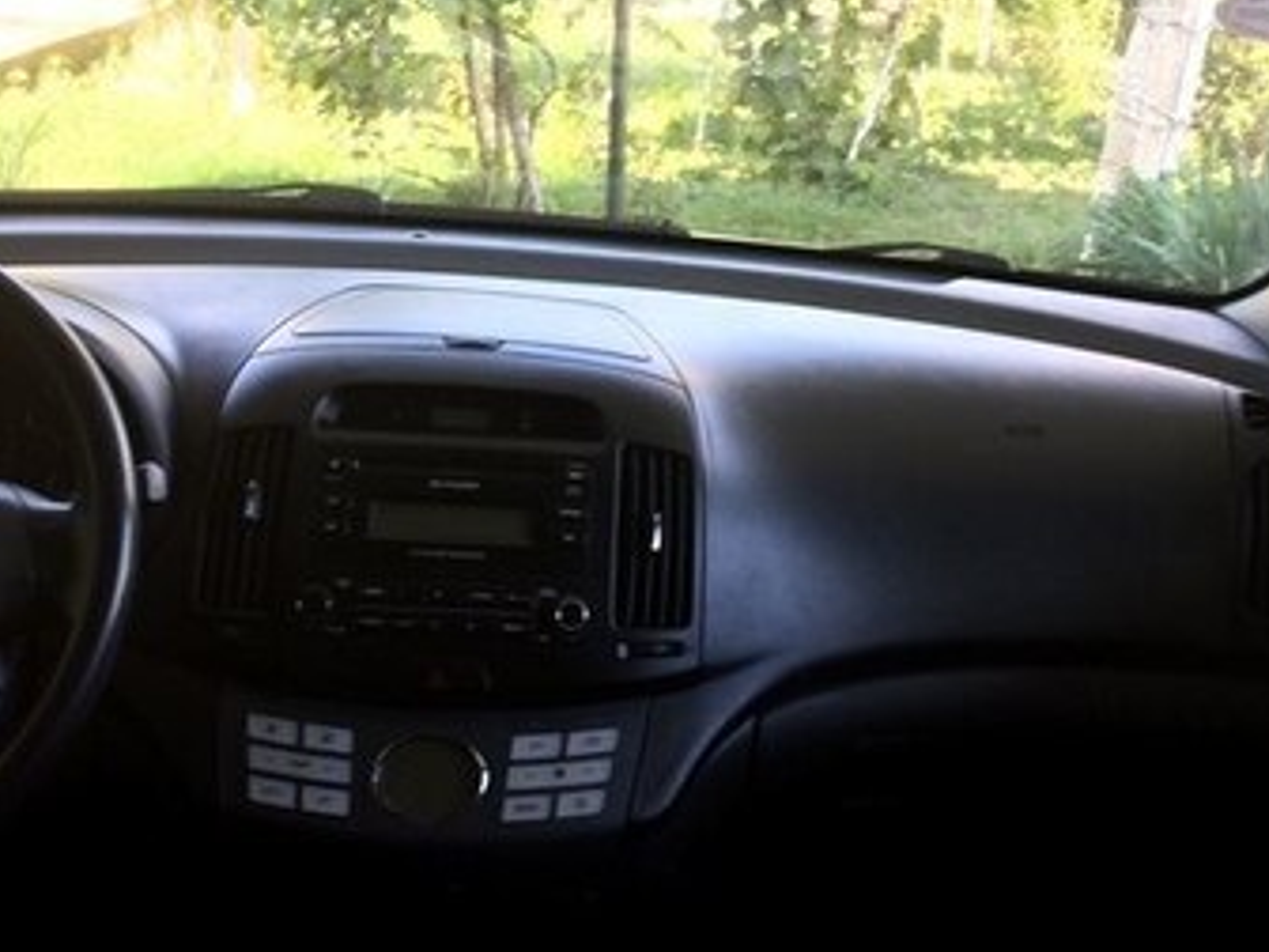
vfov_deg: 24.9
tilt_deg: -4.7
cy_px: 85
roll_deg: -4.5
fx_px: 2090
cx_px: 759
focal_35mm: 57
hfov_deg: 33.7
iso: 40
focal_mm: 4.15
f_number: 2.2
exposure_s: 1/50
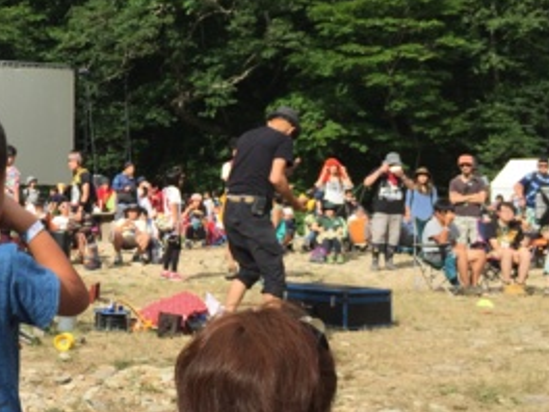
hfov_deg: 27.8
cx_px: 15
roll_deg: -0.6
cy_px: 150
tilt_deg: +1.1
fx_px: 1047
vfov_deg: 22.2
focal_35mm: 66
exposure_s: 1/2639
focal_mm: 4.15
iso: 32
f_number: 2.2
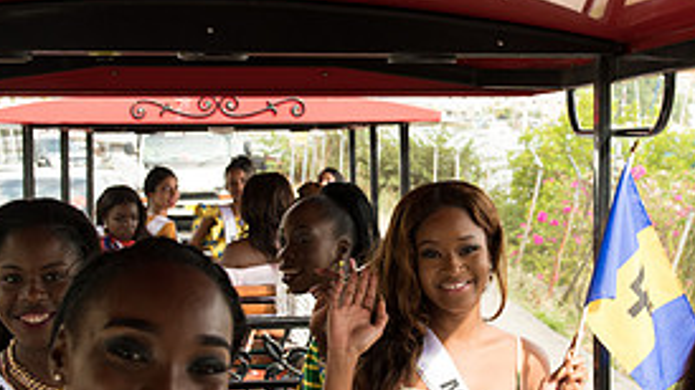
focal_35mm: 71
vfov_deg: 17.0
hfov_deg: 29.6
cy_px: 191
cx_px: 454
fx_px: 1308
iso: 160
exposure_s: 1/100
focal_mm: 32
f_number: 5.6
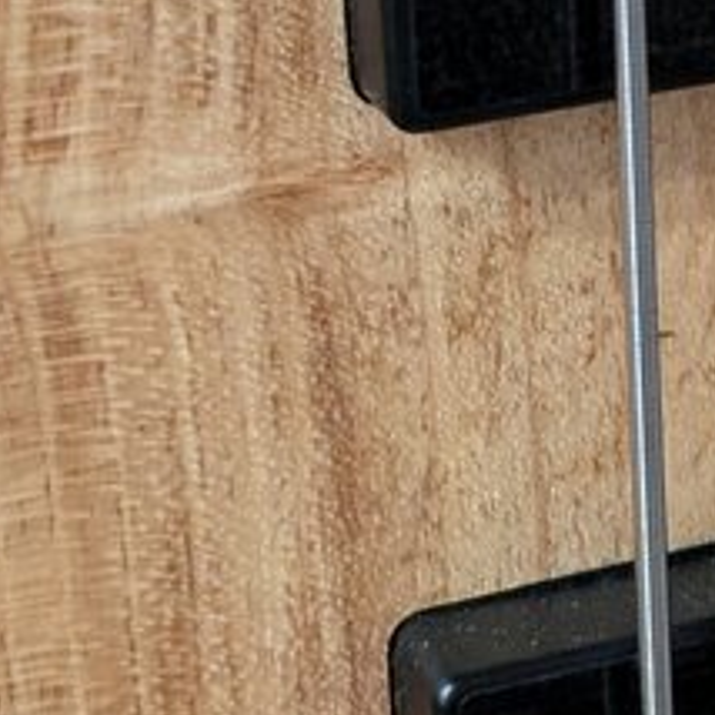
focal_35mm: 135
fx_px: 3155
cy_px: -364
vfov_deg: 12.3
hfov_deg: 12.9
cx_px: 545
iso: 892
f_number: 1.68
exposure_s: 1/37.3
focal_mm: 6.9
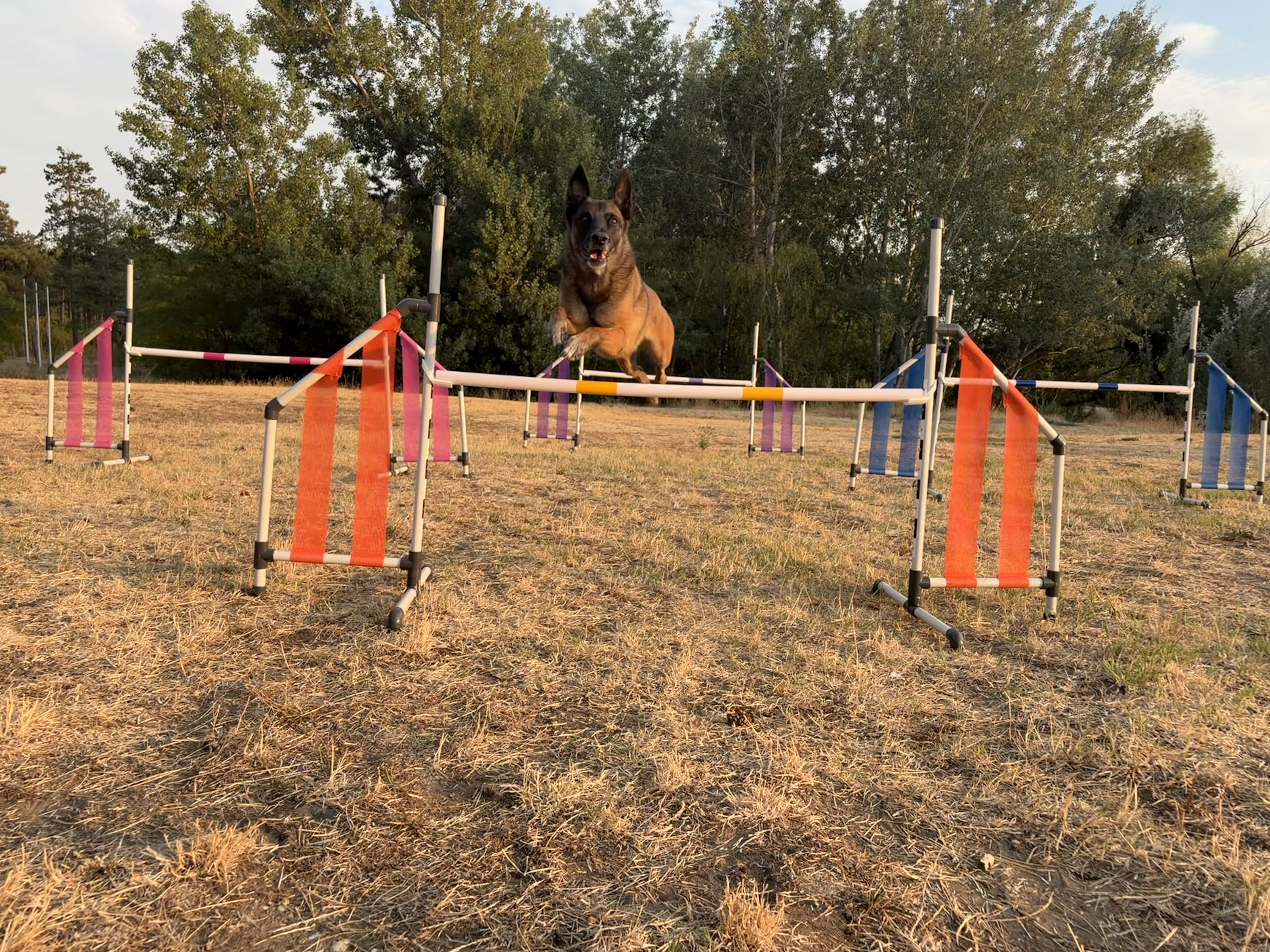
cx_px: 635
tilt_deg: -5.2
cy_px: 476
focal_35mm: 26
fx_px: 954
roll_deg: -1.7
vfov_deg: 53.1
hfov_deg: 67.3
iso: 50
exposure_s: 1/527
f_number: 1.6
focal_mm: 5.96
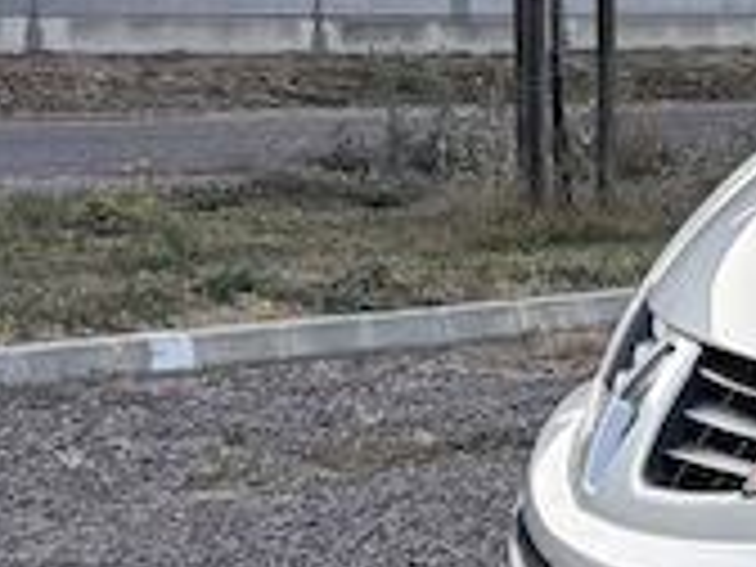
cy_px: 180
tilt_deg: -3.8
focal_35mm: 146
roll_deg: -1.5
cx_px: 2246
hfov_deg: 10.1
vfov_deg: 10.2
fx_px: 3189
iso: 200
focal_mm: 6.76
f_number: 1.78
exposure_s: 1/198
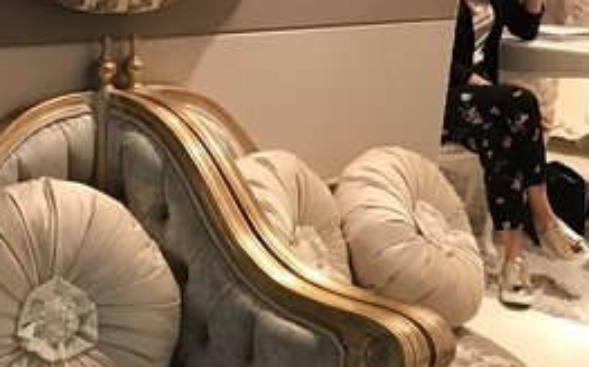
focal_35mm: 70
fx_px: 1123
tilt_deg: -24.8
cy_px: 429
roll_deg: -2.5
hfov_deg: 28.9
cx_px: 148
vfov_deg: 17.8
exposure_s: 1/25
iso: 40
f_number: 1.8
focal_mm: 3.99
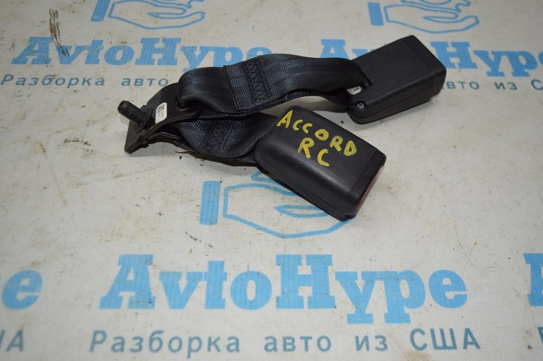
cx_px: 272
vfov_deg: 39.9
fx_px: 497
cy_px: 180
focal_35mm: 33
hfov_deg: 57.3
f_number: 4
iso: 360
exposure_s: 1/125
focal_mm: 22
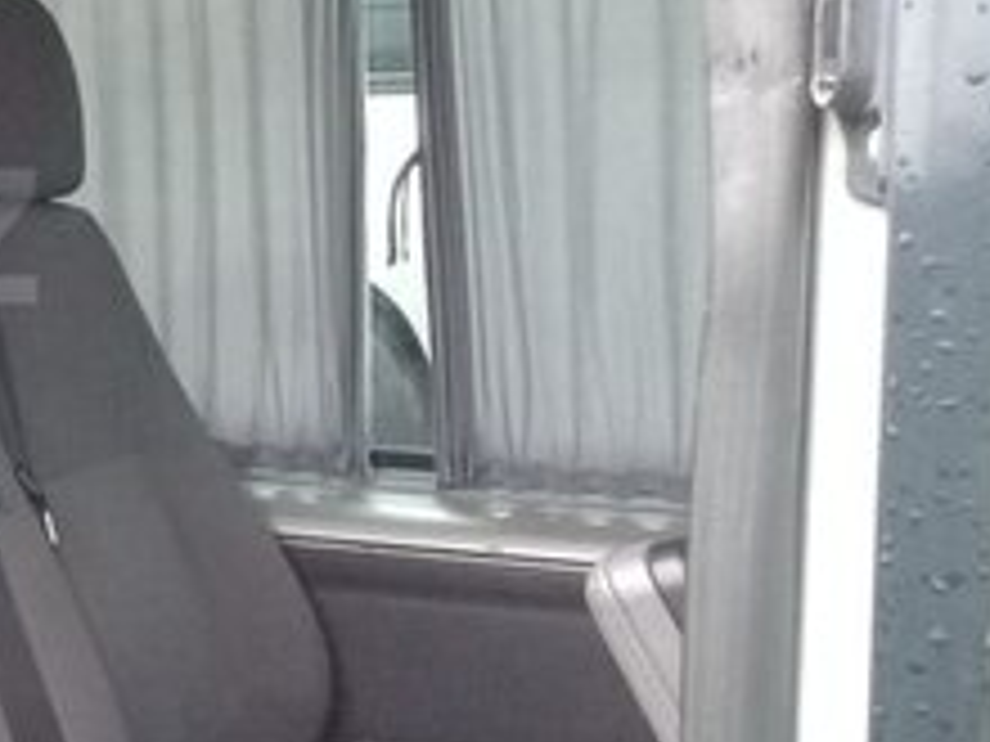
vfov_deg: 15.9
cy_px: 236
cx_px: -423
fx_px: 2660
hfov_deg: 18.9
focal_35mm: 93
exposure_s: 1/33
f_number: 2.2
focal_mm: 3.3
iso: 125
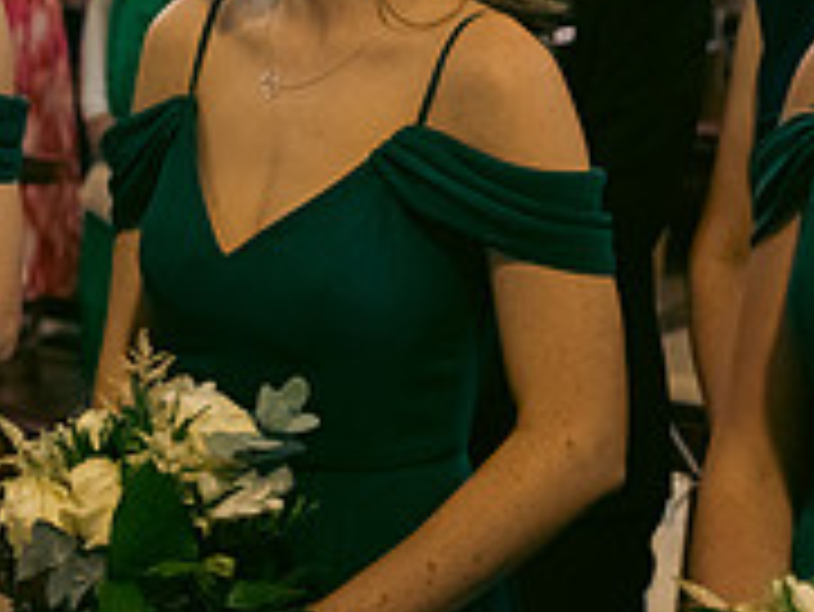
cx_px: 261
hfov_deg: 16.0
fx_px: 2894
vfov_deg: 12.0
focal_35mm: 123
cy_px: 47
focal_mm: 40
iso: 1000
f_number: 3.5
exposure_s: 1/160
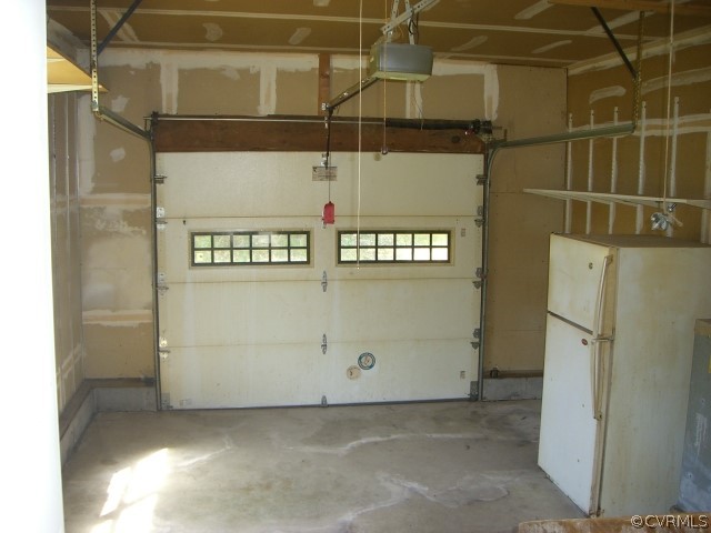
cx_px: 356
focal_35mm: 38
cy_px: 266
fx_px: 781
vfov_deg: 37.7
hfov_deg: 49.0
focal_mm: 6.2
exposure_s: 1/60
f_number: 2.7
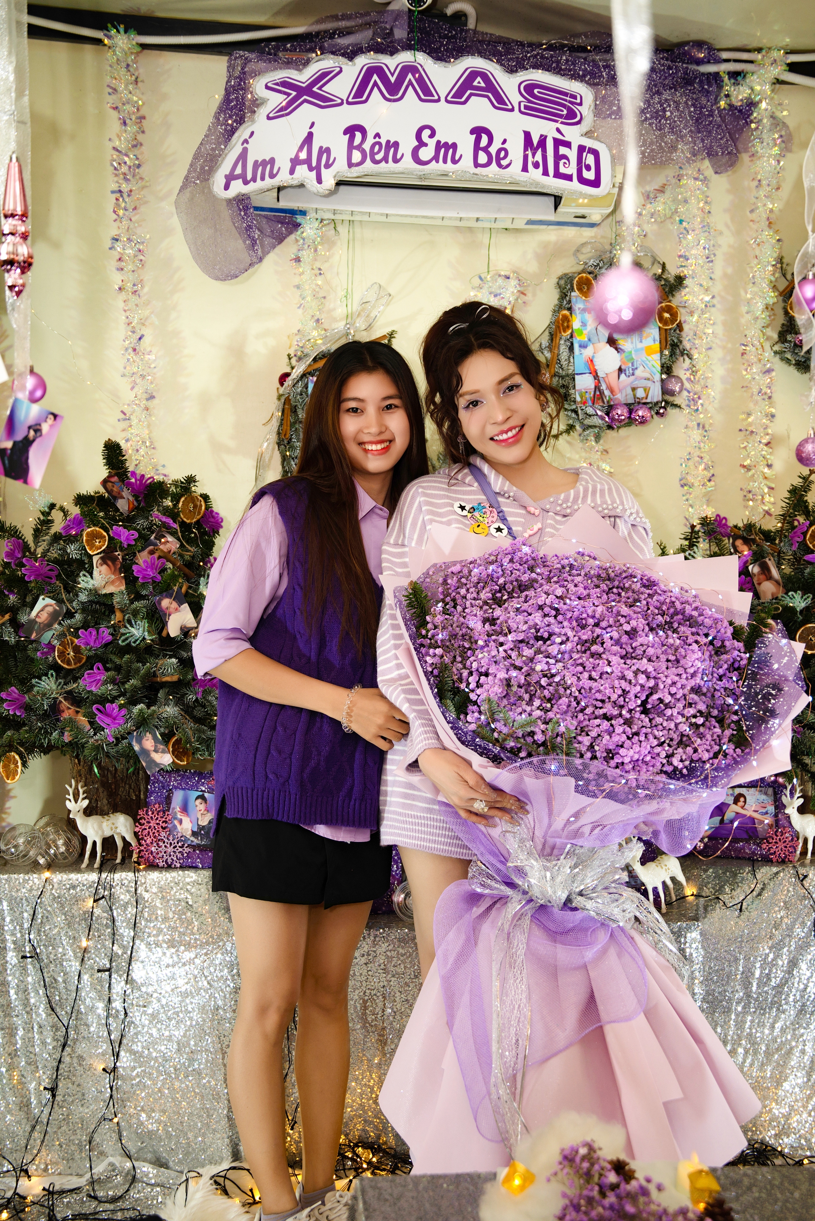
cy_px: 610
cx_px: 408
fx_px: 1391
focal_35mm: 41
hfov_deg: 32.7
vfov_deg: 47.4
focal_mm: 41
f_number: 4
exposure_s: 1/125
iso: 320
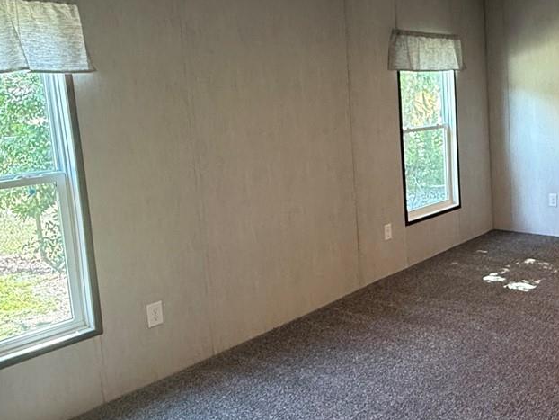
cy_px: 164
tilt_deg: -7.9
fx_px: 582
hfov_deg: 46.6
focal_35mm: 36
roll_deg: +1.5
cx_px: 496
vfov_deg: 39.5
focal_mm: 2.22
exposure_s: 1/60
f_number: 2.2
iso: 320
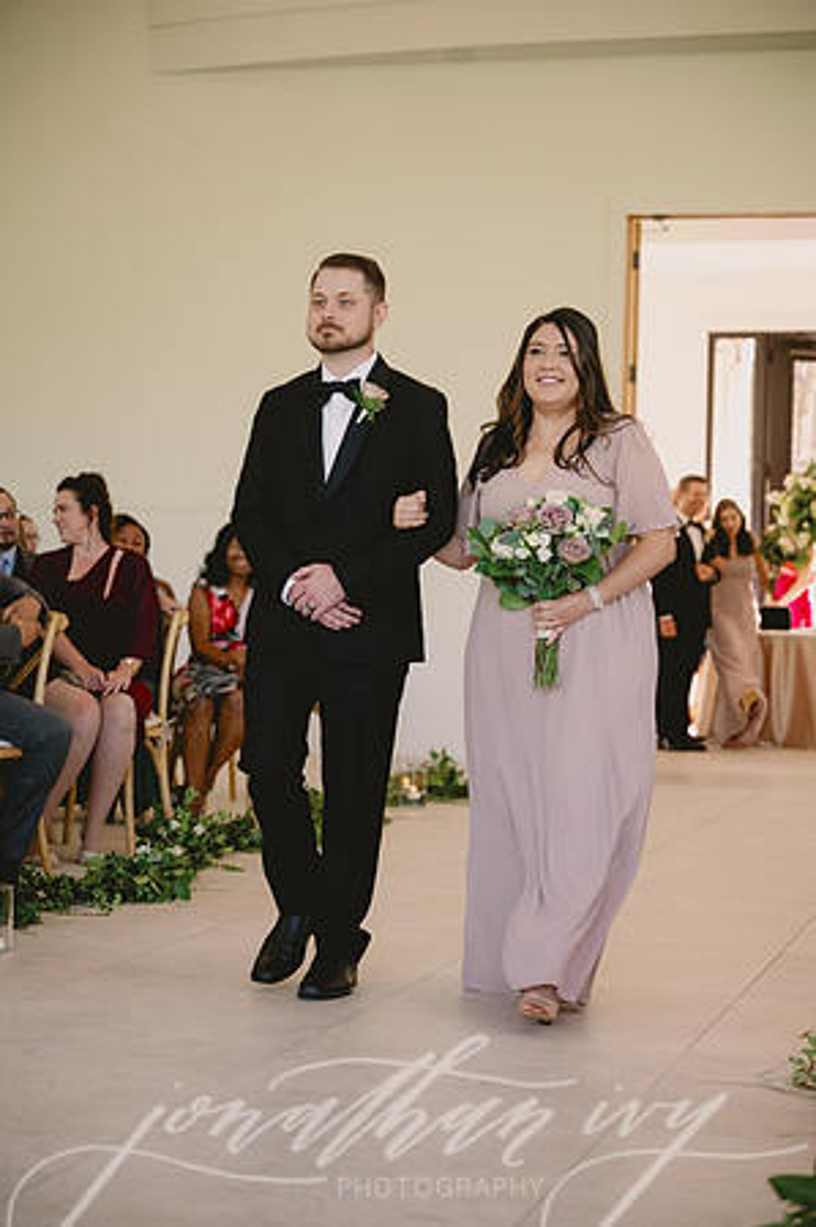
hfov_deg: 19.4
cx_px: 408
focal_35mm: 70
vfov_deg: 28.9
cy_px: 614
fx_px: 2385
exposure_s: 1/640
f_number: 2.8
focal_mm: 70
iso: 1250
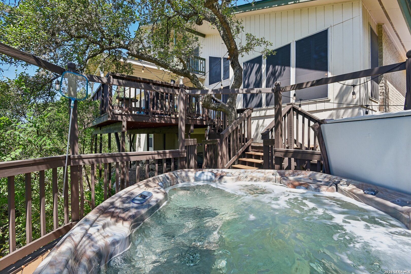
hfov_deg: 96.7
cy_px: 137
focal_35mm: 16
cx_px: 206
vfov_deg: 73.7
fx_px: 183
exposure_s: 1/200
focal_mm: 16
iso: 400
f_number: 8
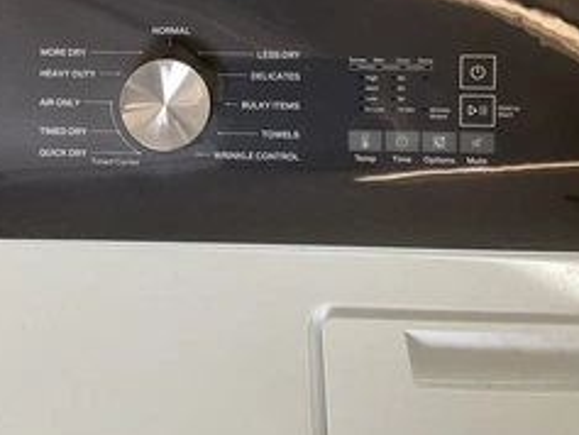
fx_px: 820
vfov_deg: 29.1
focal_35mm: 49
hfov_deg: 38.5
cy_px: 90
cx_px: 198
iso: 50
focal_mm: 3
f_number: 1.8
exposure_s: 1/60
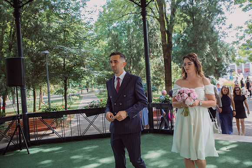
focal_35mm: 31
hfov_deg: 60.3
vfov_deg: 42.3
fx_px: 217
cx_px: 126
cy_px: 84
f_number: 3.5
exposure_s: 1/320
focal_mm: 31
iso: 500
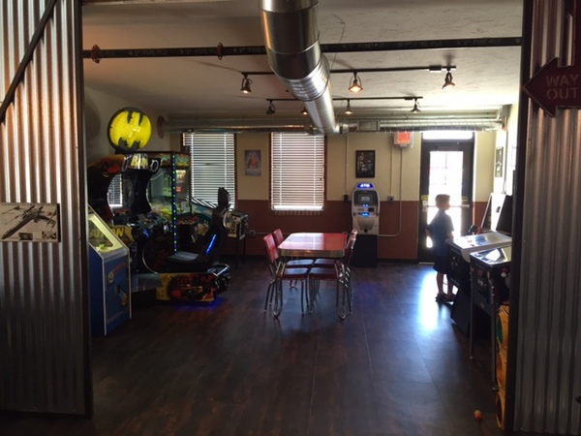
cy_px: 218
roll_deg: +1.6
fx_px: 487
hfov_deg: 61.7
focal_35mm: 29
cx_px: 290
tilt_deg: -4.9
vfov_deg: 48.2
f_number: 2.2
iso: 64
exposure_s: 1/30
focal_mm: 4.15
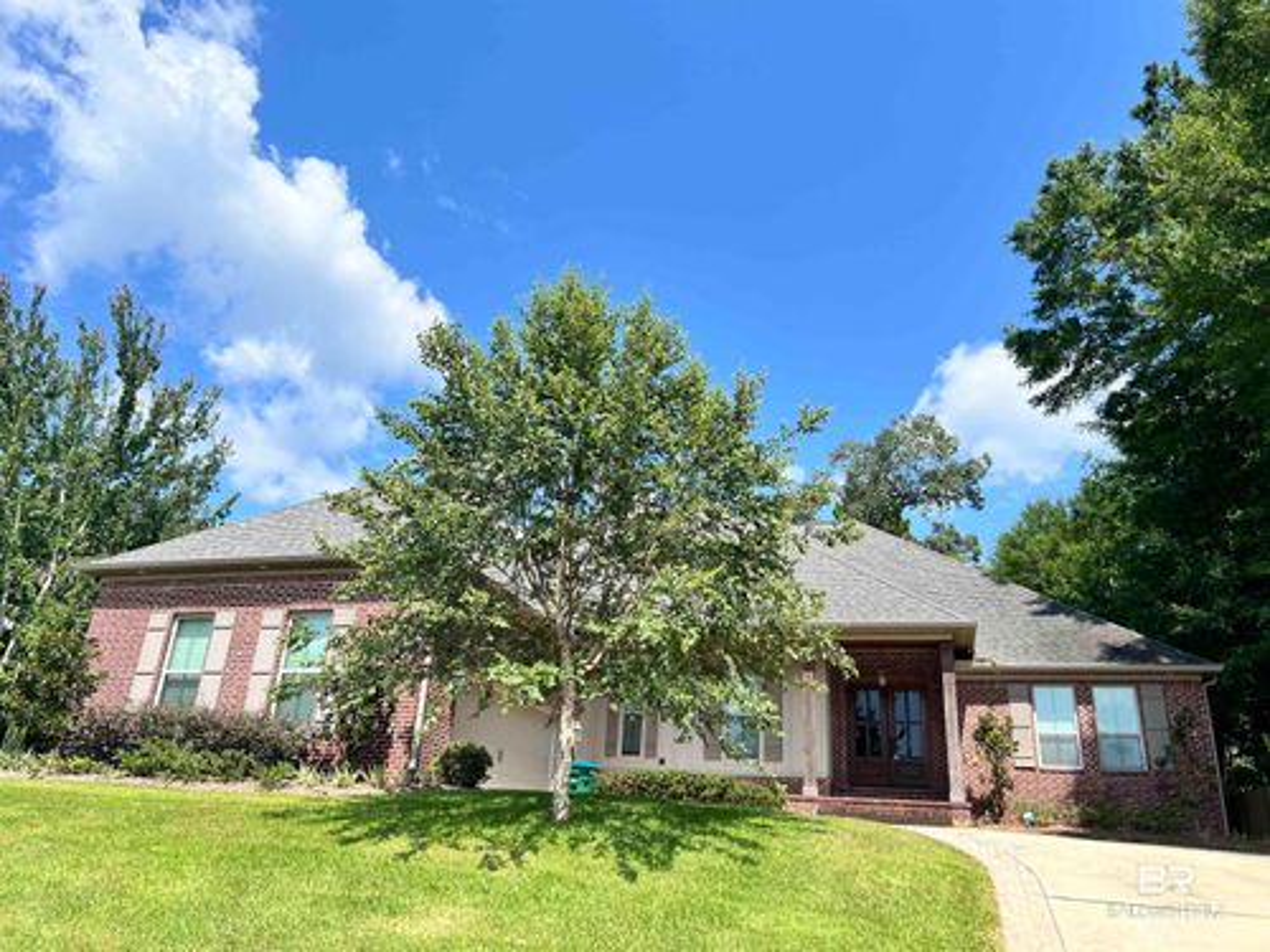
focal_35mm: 26
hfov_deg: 67.3
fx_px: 954
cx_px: 635
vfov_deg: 53.1
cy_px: 476
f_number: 1.5
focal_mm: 5.7
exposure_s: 1/3571
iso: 50
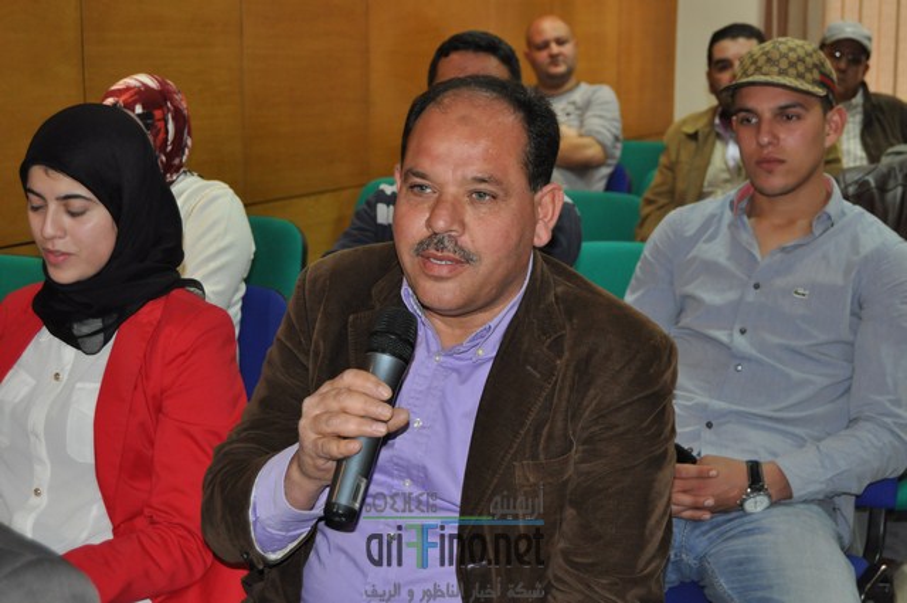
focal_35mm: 63
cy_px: 302
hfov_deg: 31.9
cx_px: 454
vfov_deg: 21.5
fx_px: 1585
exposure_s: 1/60
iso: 800
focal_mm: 42
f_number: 5
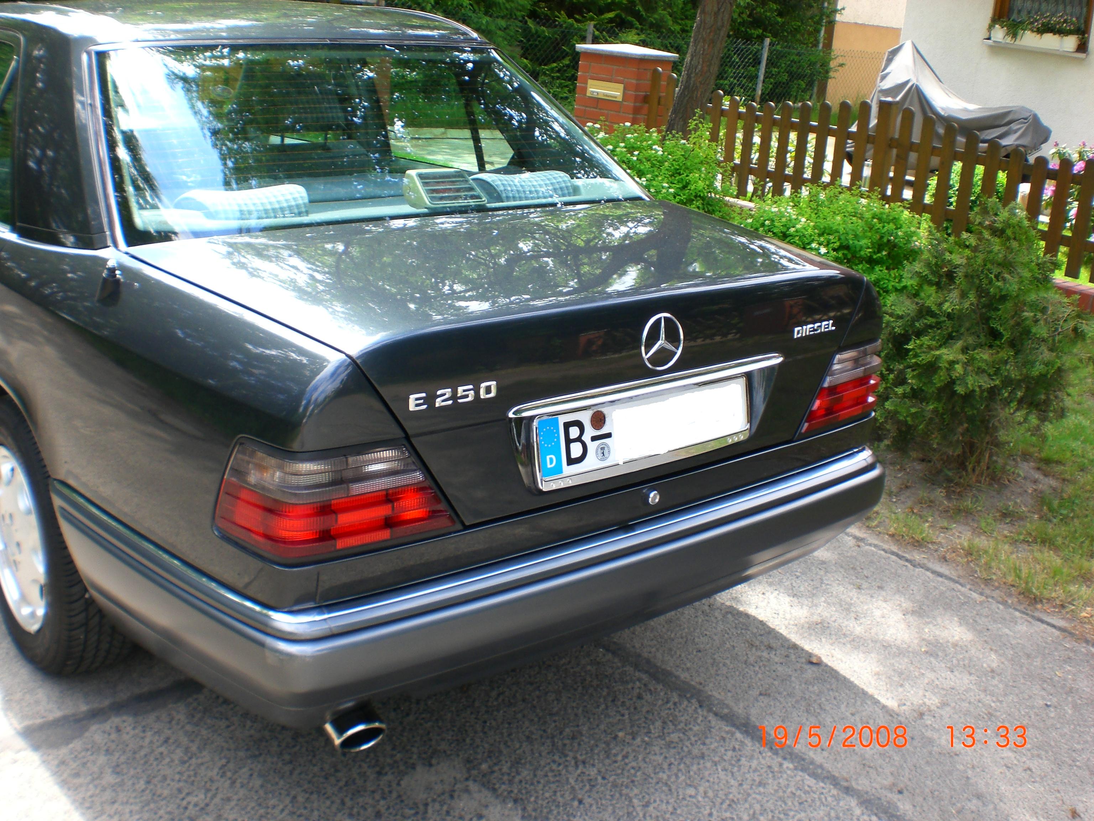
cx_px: 547
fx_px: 1201
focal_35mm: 38
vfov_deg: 37.7
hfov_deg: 49.0
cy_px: 410
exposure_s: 1/80
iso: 50
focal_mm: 6.3
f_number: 4.4
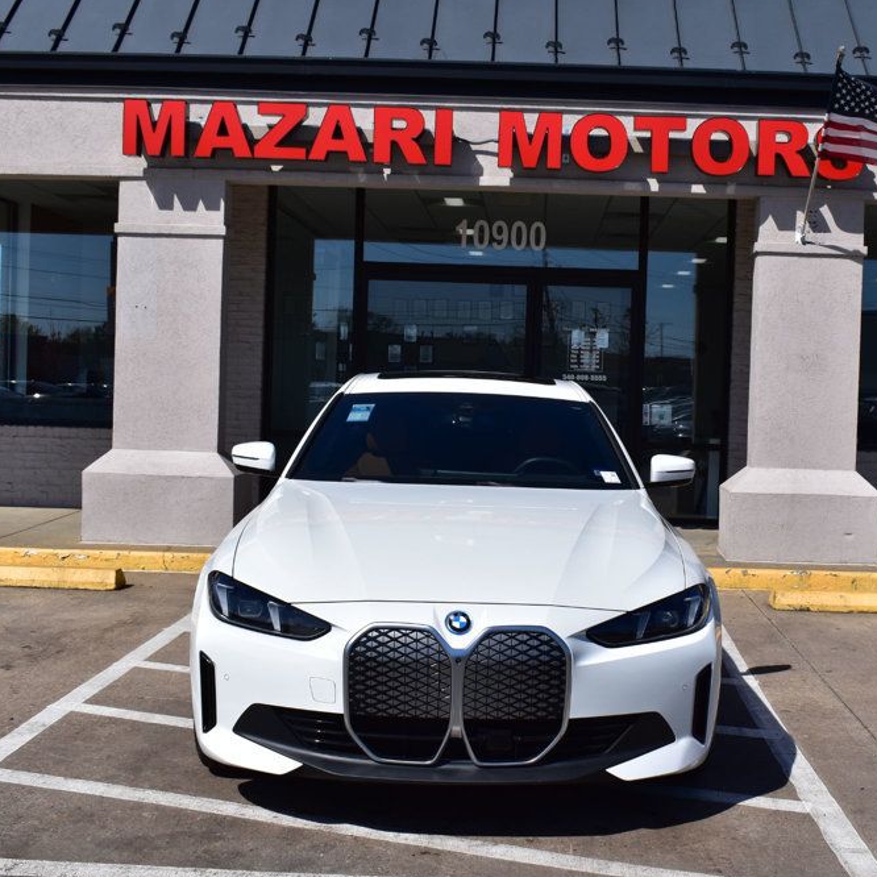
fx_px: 1347
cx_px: 557
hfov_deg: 35.8
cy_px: 435
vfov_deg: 36.1
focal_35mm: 47
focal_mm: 24
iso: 200
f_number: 11
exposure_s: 1/500
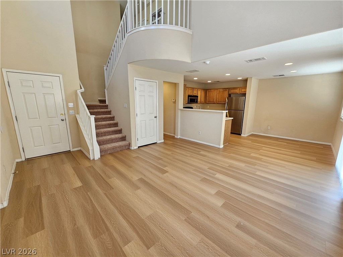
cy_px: 128
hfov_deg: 106.2
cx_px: 172
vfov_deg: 89.9
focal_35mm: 13
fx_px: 129
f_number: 2.2
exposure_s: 1/60
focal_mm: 2.2
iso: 125
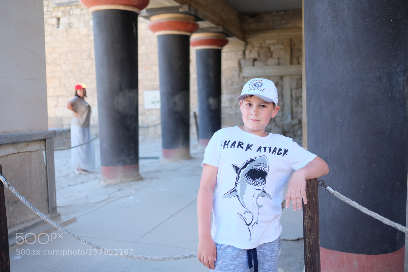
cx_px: 204
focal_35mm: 35
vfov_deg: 37.9
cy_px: 136
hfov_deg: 54.4
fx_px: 397
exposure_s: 1/420
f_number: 1.4
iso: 400
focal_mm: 23
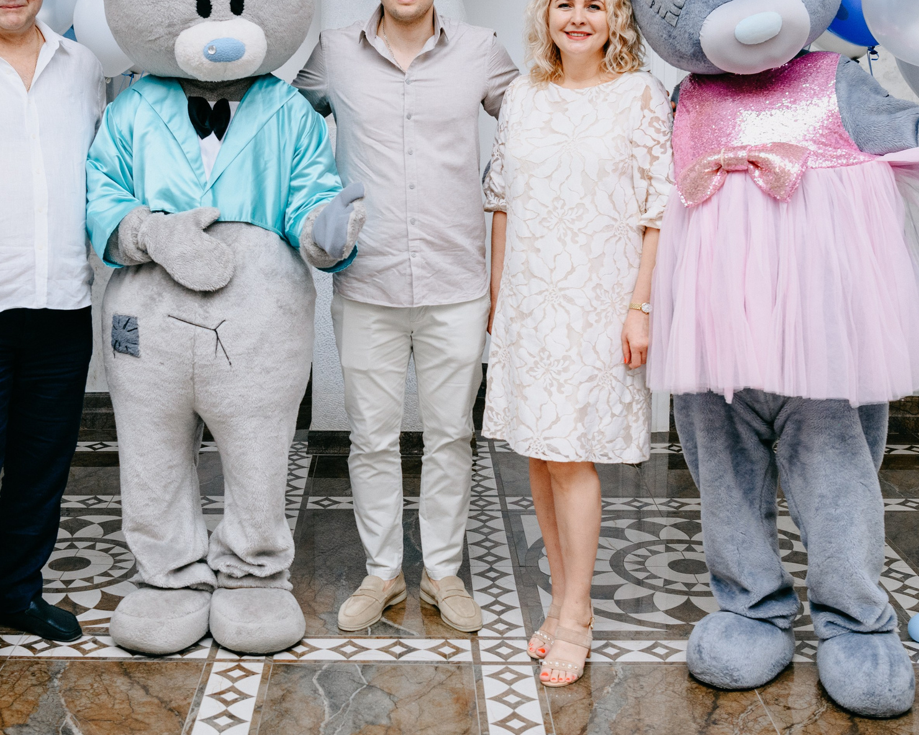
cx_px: 369
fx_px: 1469
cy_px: 225
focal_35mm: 54
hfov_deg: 34.6
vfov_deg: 27.9
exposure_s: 1/160
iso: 320
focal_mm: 32
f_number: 4
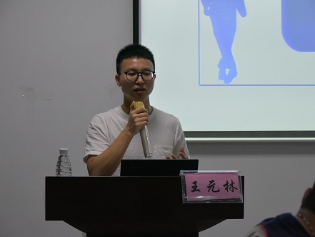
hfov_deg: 16.1
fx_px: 1115
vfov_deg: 12.1
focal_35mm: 123
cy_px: 118
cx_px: 164
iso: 4000
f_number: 5
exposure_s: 1/250
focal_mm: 75
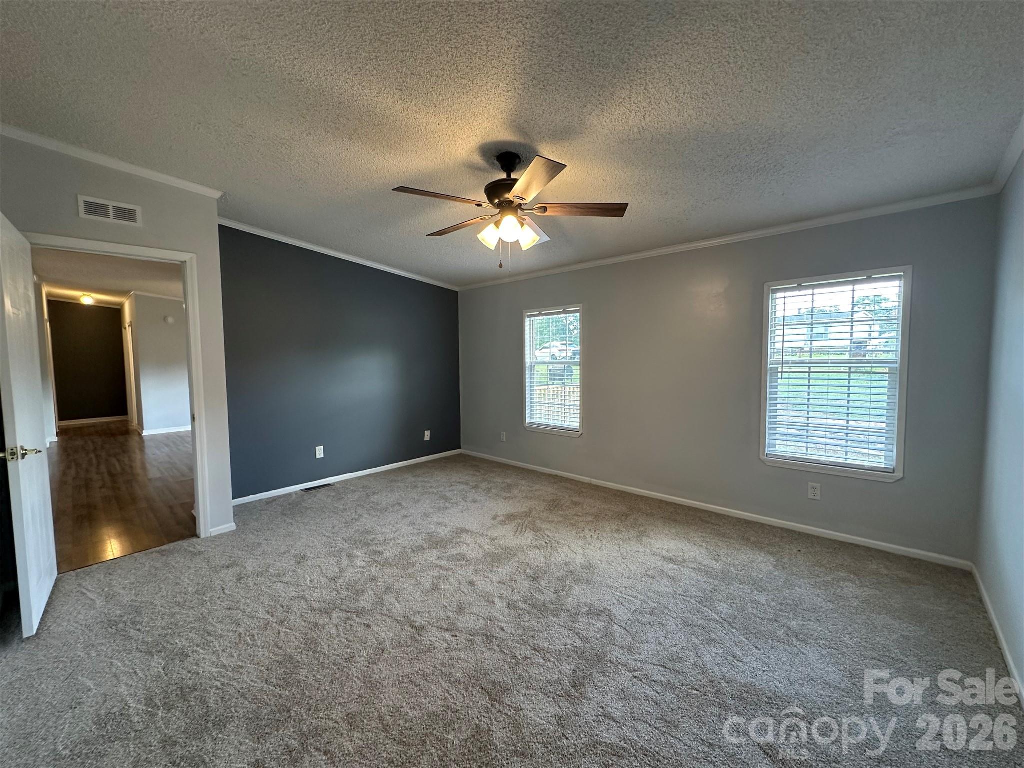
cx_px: 512
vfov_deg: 85.7
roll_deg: +0.1
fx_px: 414
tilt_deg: -2.9
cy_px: 384
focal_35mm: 14
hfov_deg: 102.1
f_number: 2.2
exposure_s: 1/60
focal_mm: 2.22
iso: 200
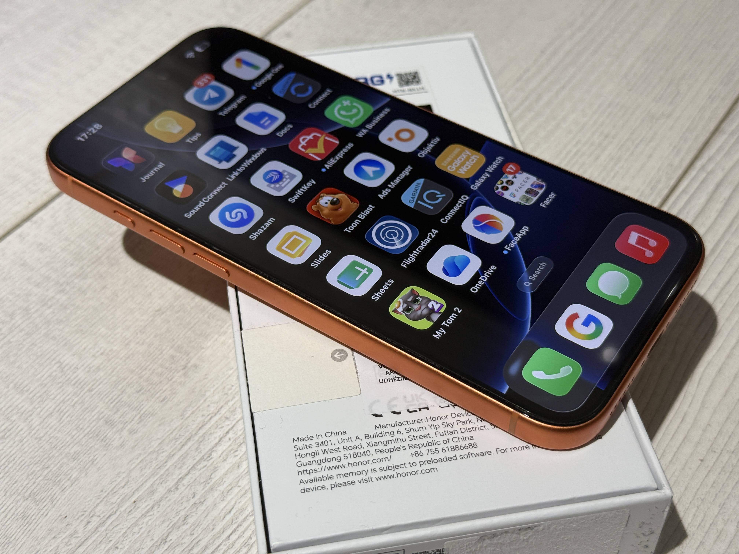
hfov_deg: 39.7
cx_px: 370
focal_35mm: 48
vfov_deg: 30.3
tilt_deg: -45.2
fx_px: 1025
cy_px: 277
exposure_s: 1/100
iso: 64
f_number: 1.78
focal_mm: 6.76
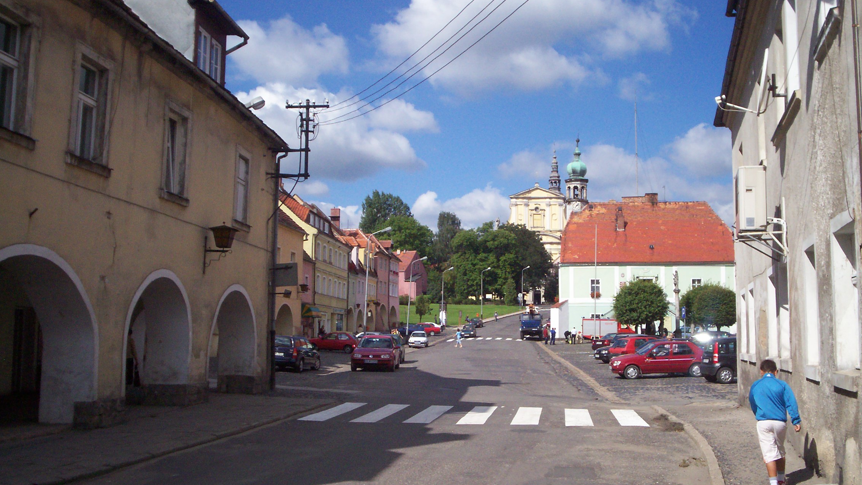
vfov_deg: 29.7
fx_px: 914
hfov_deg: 50.5
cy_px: 242
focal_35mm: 40
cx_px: 433
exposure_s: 1/929
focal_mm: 5.9
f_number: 4.5
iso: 100
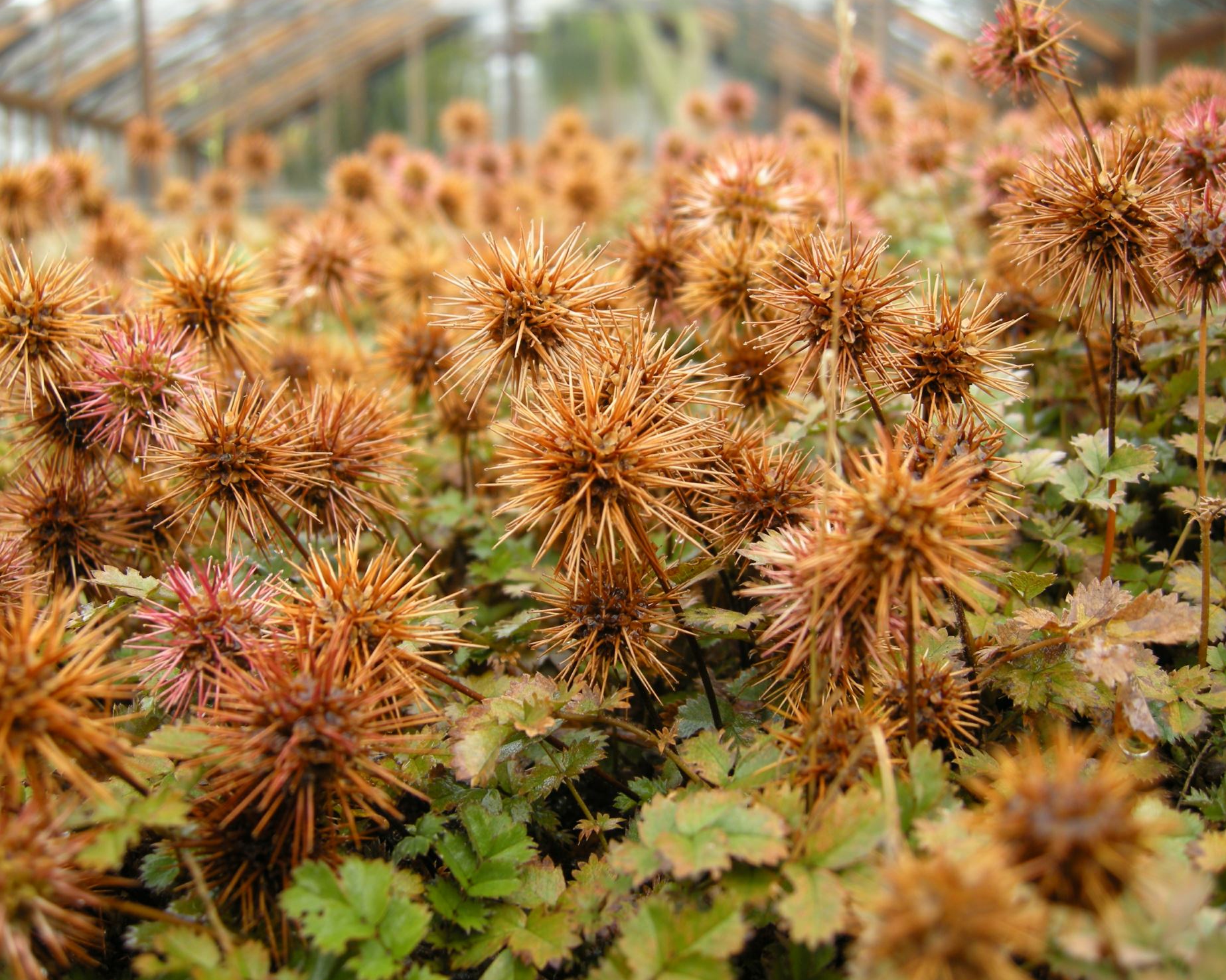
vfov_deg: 40.1
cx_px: 600
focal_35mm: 37
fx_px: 1342
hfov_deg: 49.1
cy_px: 490
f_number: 3
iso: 64
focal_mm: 7.5
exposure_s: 1/71.5
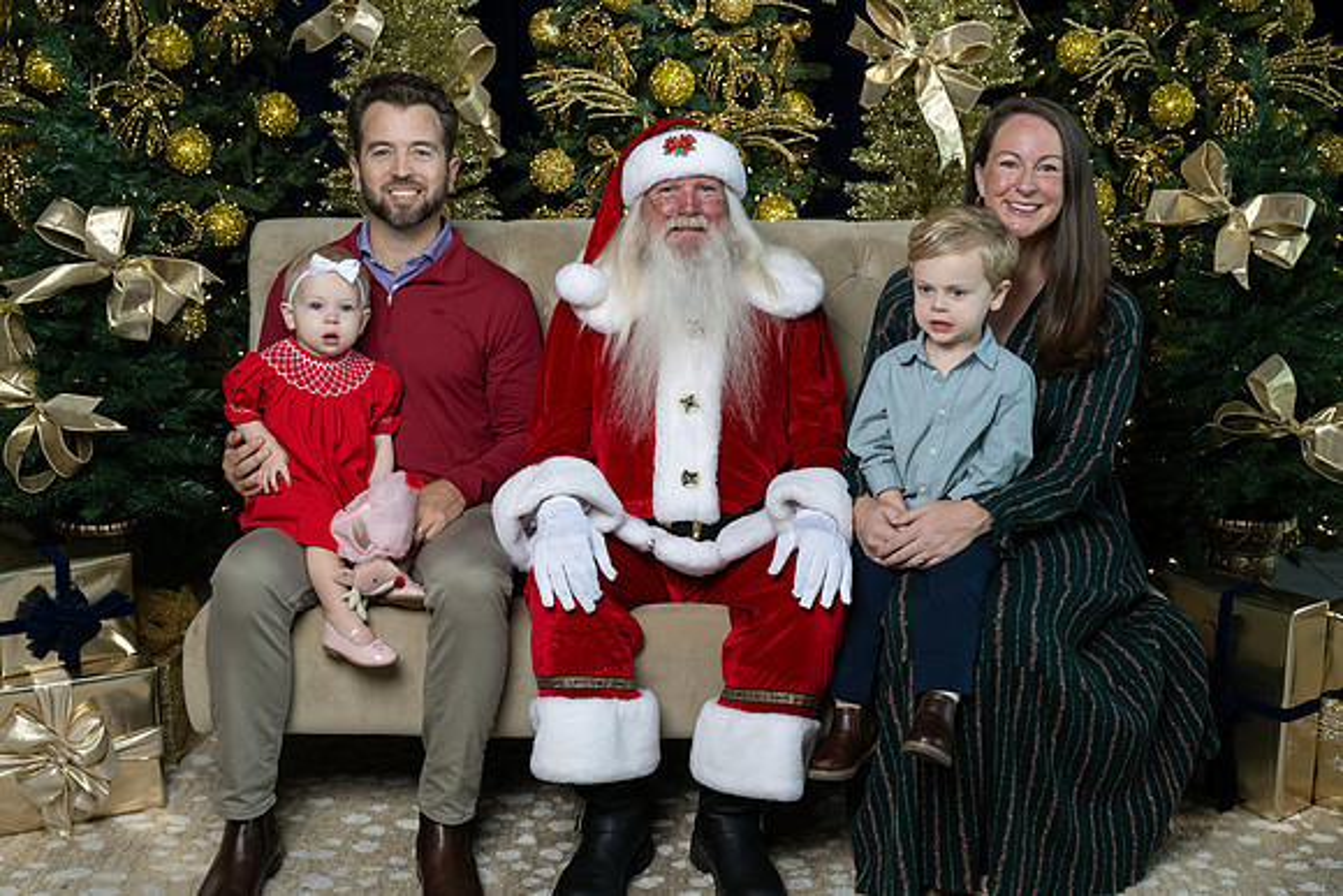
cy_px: 448
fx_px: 1604
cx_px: 672
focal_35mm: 43
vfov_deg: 31.2
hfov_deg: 45.4
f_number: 7.1
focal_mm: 43
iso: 400
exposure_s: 1/60
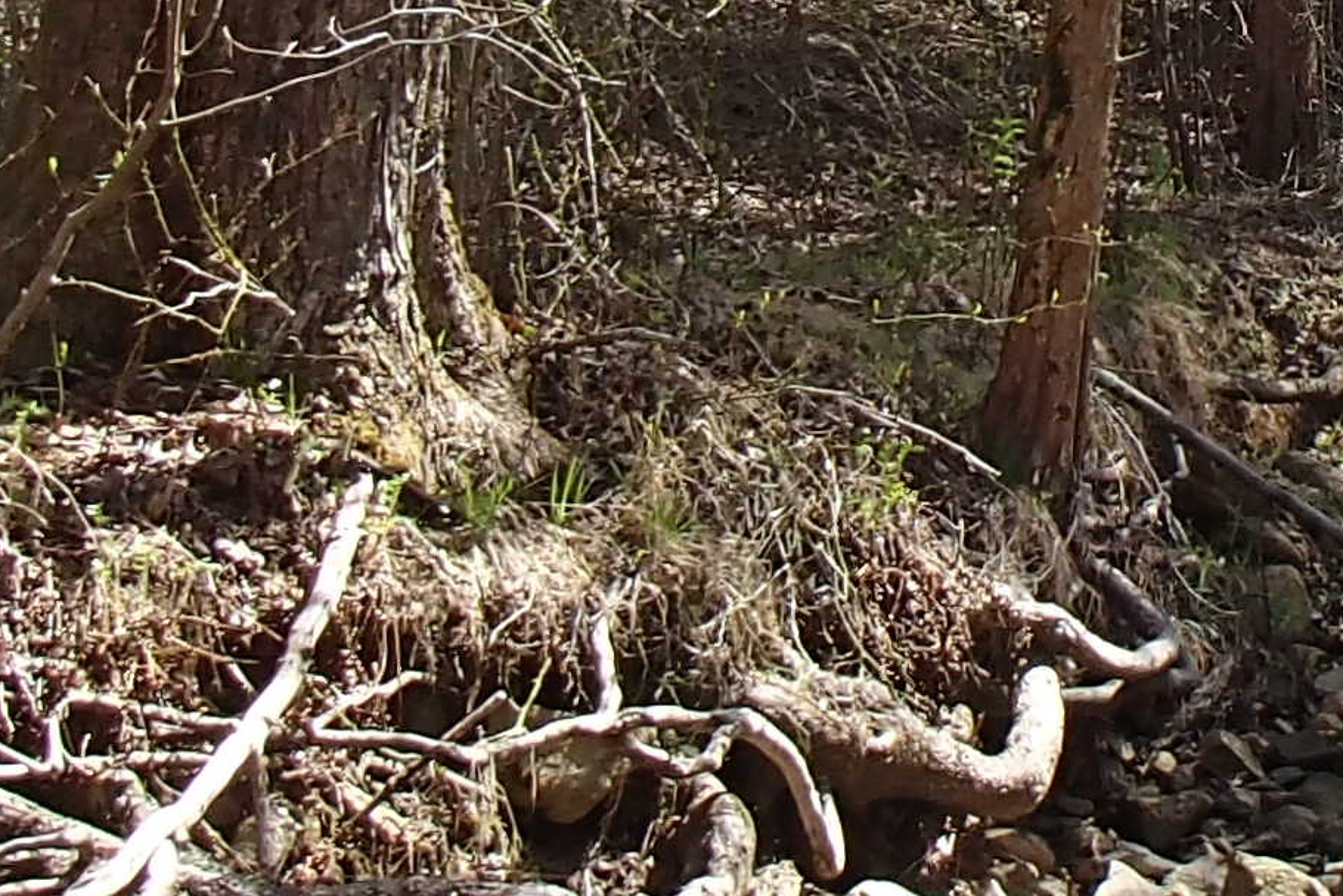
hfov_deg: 15.7
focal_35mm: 127
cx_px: 1457
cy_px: -25
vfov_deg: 10.7
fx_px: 4738
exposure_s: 1/160
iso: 100
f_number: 3.9
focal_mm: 5
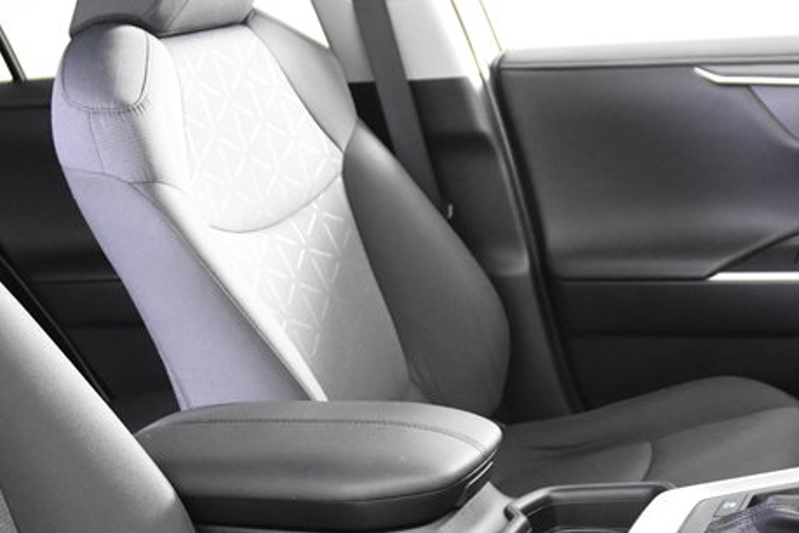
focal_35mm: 67
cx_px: 237
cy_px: 417
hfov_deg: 29.8
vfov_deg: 20.1
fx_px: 1487
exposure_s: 1/30
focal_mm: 20
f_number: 2.8
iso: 4500
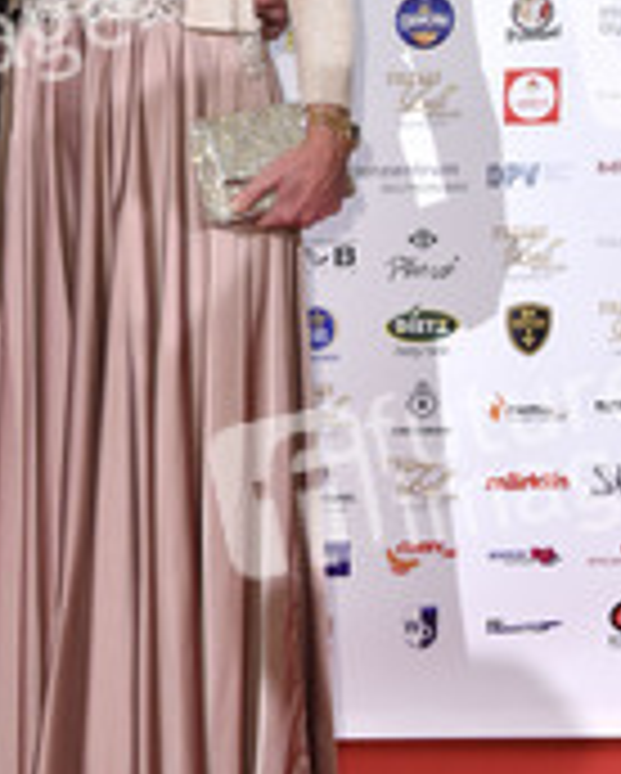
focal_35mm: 109
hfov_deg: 14.0
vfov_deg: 17.5
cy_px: 248
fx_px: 2500
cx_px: 32
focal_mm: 50
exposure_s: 1/125
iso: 2500
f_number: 5.6
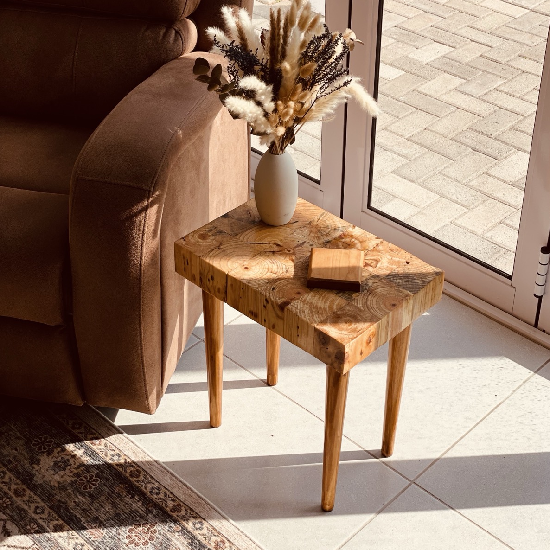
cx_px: 278
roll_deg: +0.6
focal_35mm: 62
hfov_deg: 27.7
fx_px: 1115
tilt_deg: -33.1
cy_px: 199
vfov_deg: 27.6
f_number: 2
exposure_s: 1/1332
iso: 32
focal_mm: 6
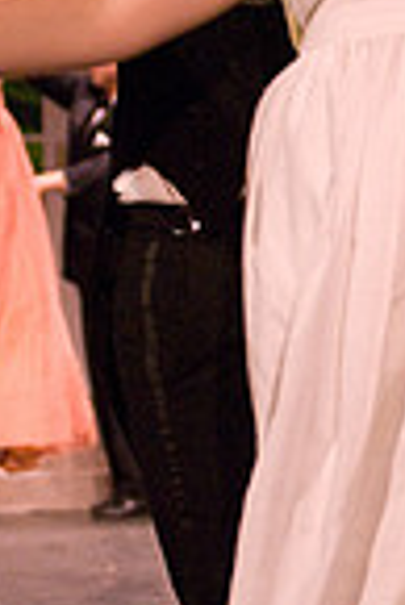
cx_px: 478
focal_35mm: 145
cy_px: 138
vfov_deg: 14.1
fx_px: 2433
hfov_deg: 9.4
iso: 1600
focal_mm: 31
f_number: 2.8
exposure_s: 1/160
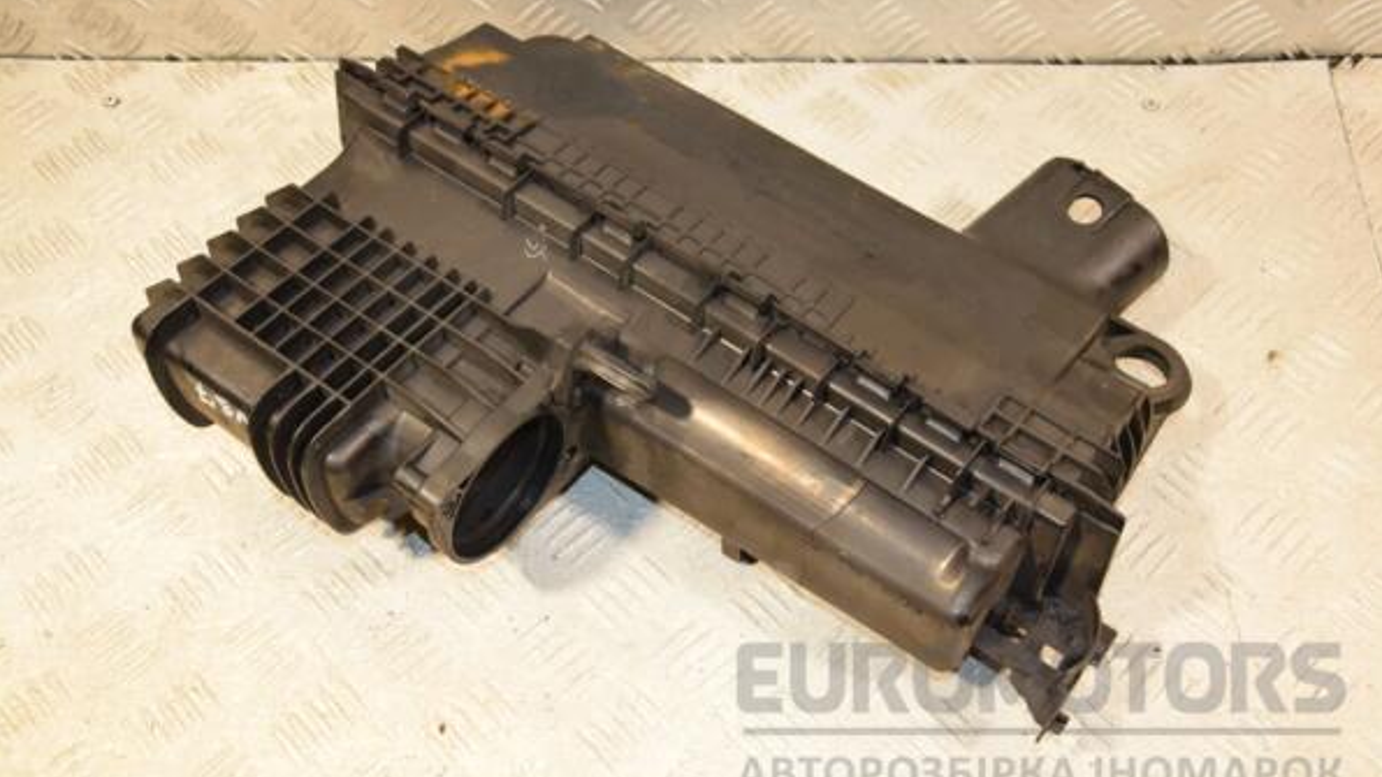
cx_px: 693
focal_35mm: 40
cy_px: 369
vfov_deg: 30.0
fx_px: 1448
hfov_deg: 51.0
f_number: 5
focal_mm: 25
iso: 800
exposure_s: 1/200
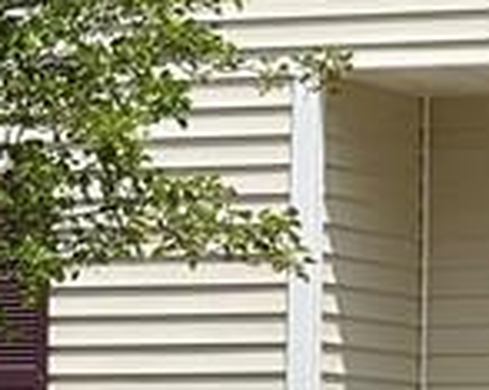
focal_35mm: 354
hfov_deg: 5.5
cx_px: 326
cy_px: 43
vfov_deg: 4.4
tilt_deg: +6.8
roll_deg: -1.2
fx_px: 5113
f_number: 2
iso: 20
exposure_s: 1/1845
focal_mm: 6
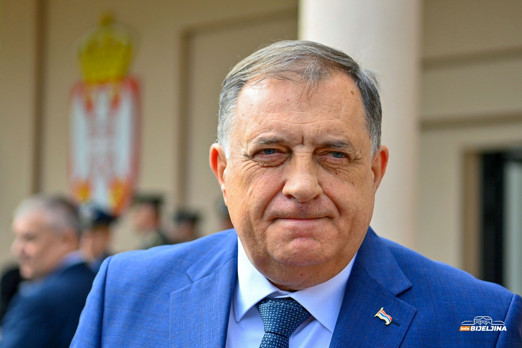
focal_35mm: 105
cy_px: 174
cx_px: 261
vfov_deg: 13.0
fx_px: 1522
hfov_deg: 19.5
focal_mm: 70
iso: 400
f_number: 2.8
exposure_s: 1/2500
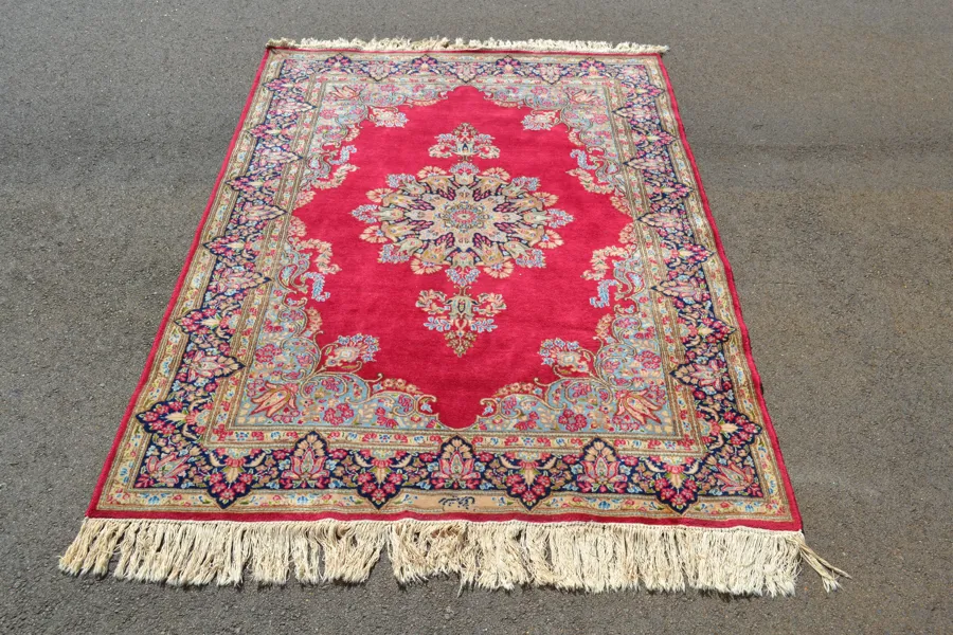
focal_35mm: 36
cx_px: 476
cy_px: 318
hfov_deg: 53.1
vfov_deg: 36.9
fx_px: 953
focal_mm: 24
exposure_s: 1/320
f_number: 9
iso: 100
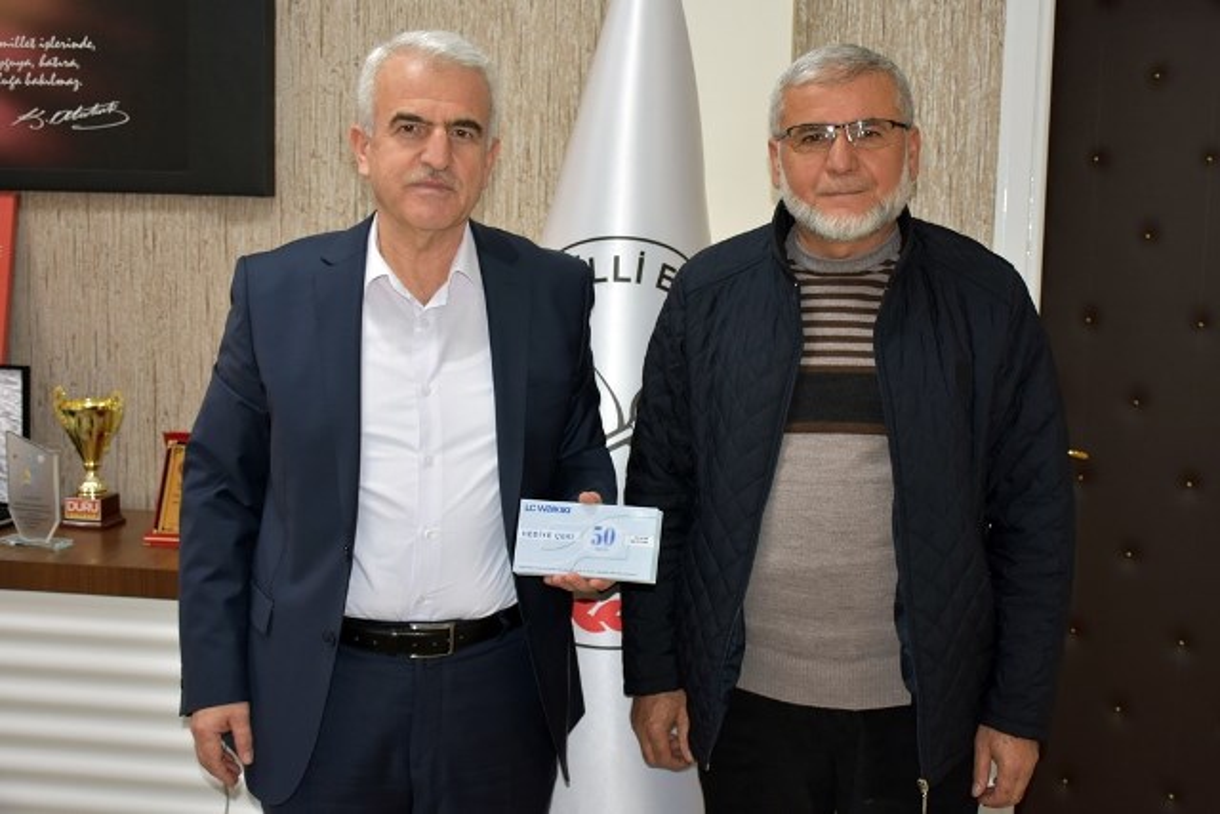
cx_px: 610
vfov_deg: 28.1
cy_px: 407
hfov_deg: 41.1
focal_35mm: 48
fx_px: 1627
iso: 500
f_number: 4
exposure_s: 1/60
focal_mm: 32
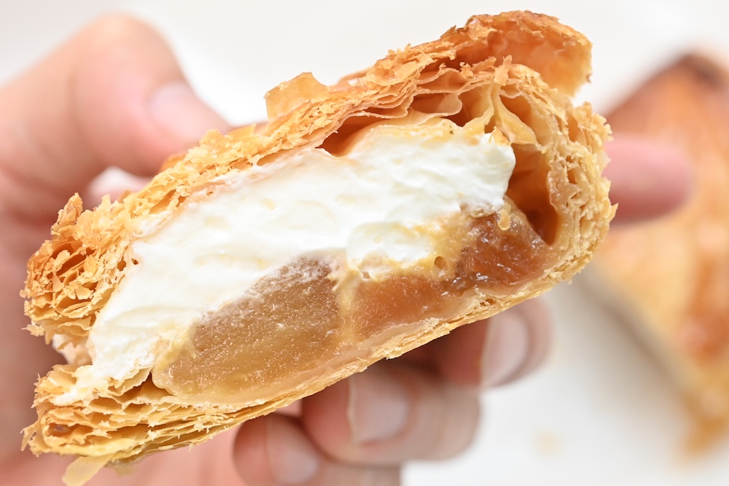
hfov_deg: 33.4
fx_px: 1215
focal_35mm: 60
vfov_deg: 22.6
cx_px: 364
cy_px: 243
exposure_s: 1/160
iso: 6400
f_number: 8
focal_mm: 60
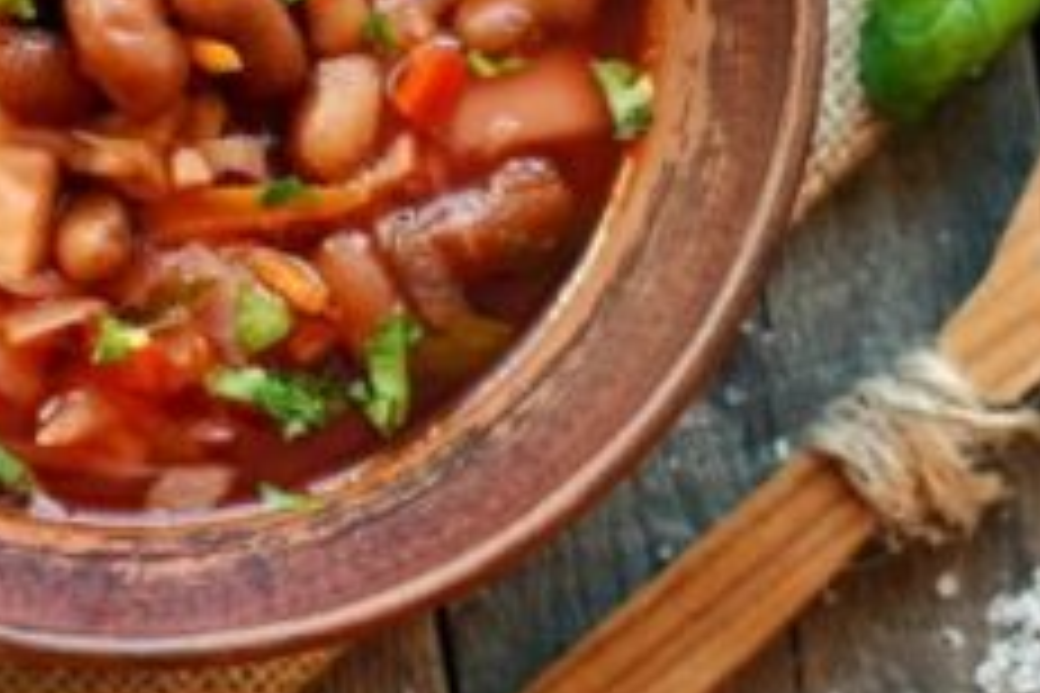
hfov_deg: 10.5
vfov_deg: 7.0
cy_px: -58
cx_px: 18
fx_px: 5633
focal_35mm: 195
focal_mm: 50
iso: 200
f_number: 3.5
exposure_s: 1/100
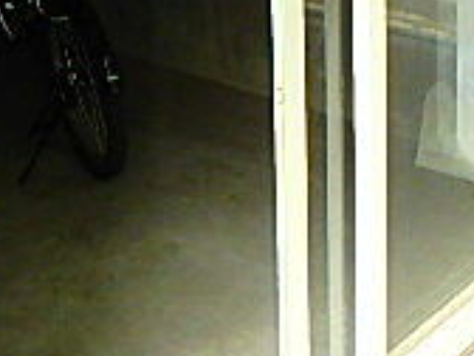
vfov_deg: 17.2
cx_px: 276
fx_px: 1095
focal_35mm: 80
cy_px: -121
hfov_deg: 24.4
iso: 400
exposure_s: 1/30
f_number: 3.5
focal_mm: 3.7
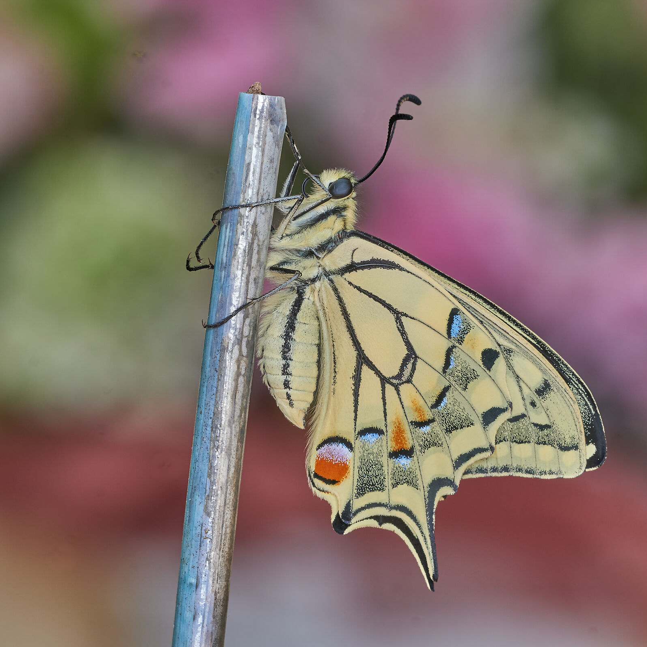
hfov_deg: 6.1
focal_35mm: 288
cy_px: 323
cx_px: 364
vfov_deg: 6.1
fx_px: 6090
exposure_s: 1/2.5
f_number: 11
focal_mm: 150
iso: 100
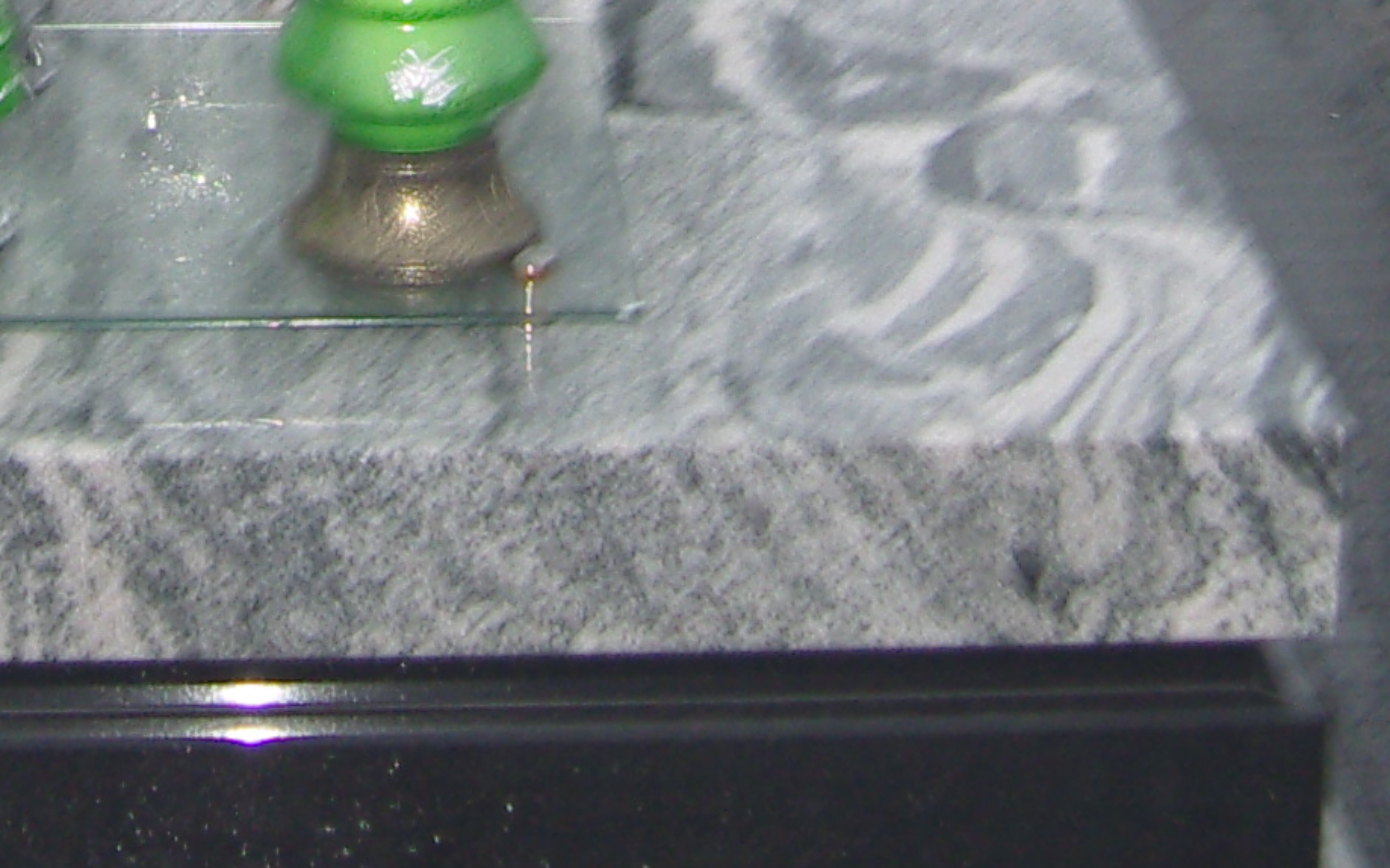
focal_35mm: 128
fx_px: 4848
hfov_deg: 16.1
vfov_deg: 9.7
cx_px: 180
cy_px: -703
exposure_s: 1/40
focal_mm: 7.3
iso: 100
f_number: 2.8
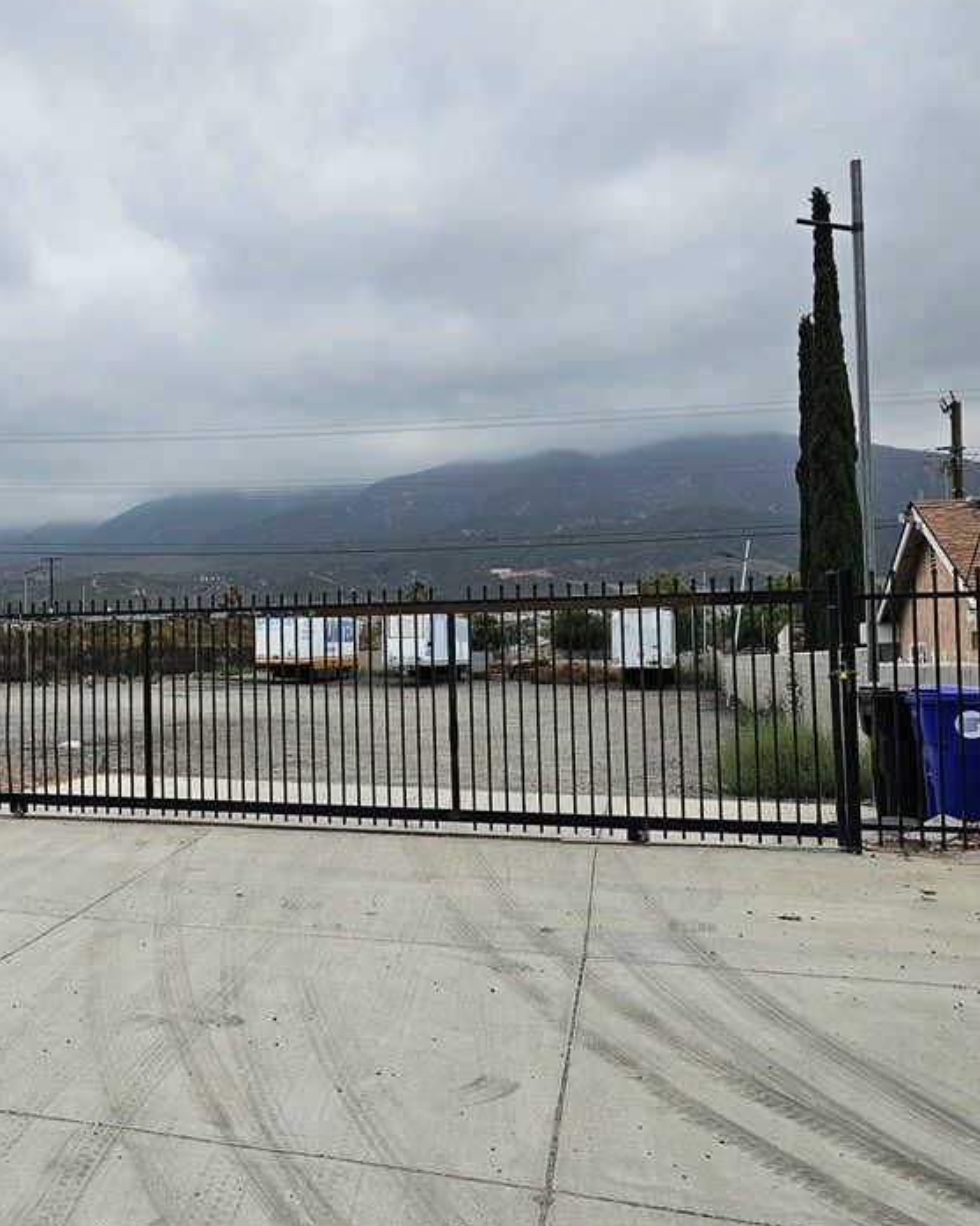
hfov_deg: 42.1
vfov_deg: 54.2
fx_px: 1197
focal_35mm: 33
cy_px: 600
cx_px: 164
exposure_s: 1/845
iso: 10
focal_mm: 6.3
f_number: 1.7
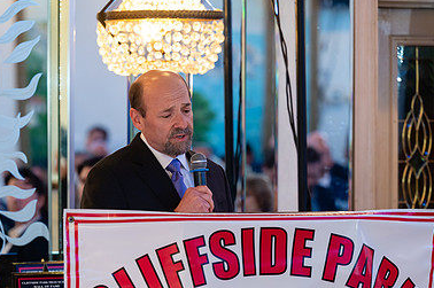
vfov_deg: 6.3
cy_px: 208
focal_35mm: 219
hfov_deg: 9.4
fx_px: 2637
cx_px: 199
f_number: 3.2
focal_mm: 140
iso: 1250
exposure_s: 1/125
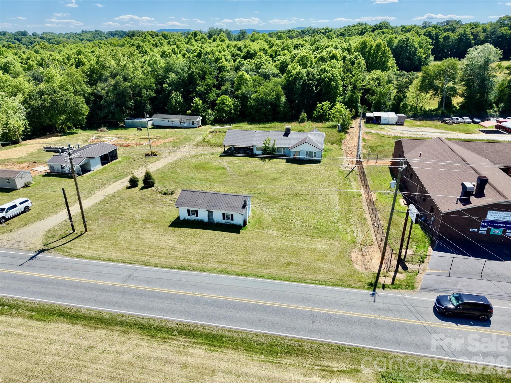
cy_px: 192
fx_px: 354
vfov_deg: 56.8
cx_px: 256
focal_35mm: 24
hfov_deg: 71.6
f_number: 1.8
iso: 400
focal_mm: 8.67
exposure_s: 1/6400
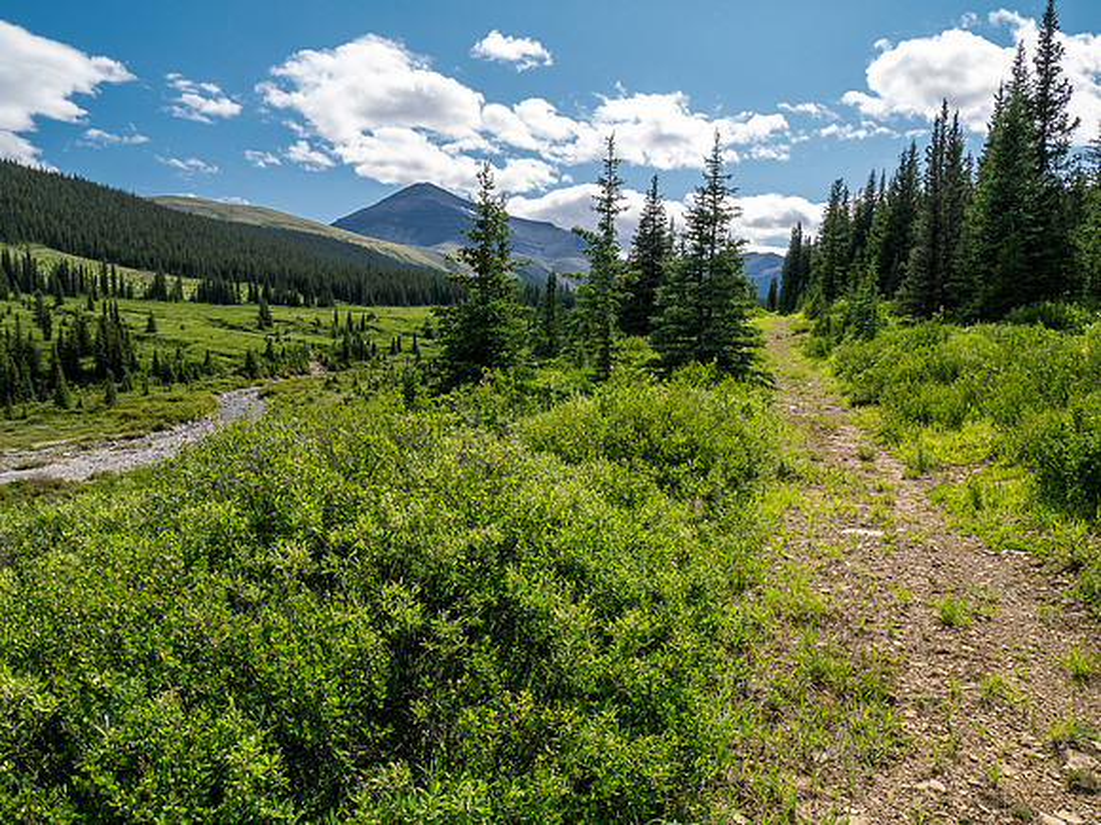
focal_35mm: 24
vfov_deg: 56.8
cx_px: 550
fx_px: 763
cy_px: 412
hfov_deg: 71.6
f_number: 8
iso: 200
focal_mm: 12
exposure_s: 1/160
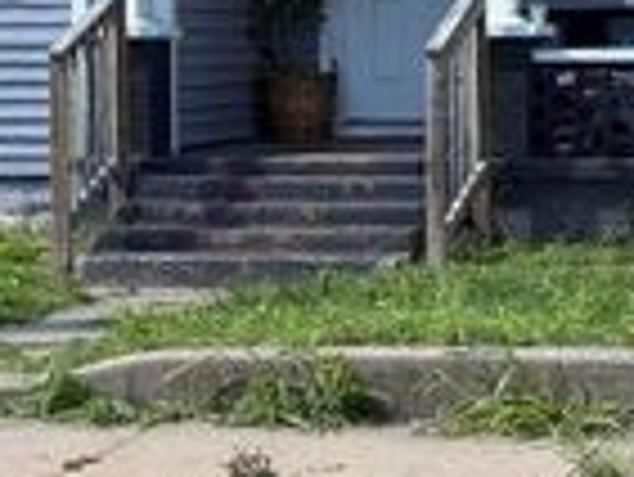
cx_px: 202
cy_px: -124
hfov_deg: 11.6
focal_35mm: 170
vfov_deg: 8.6
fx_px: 3116
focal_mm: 6.76
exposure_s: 1/1608
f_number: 1.78
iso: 64
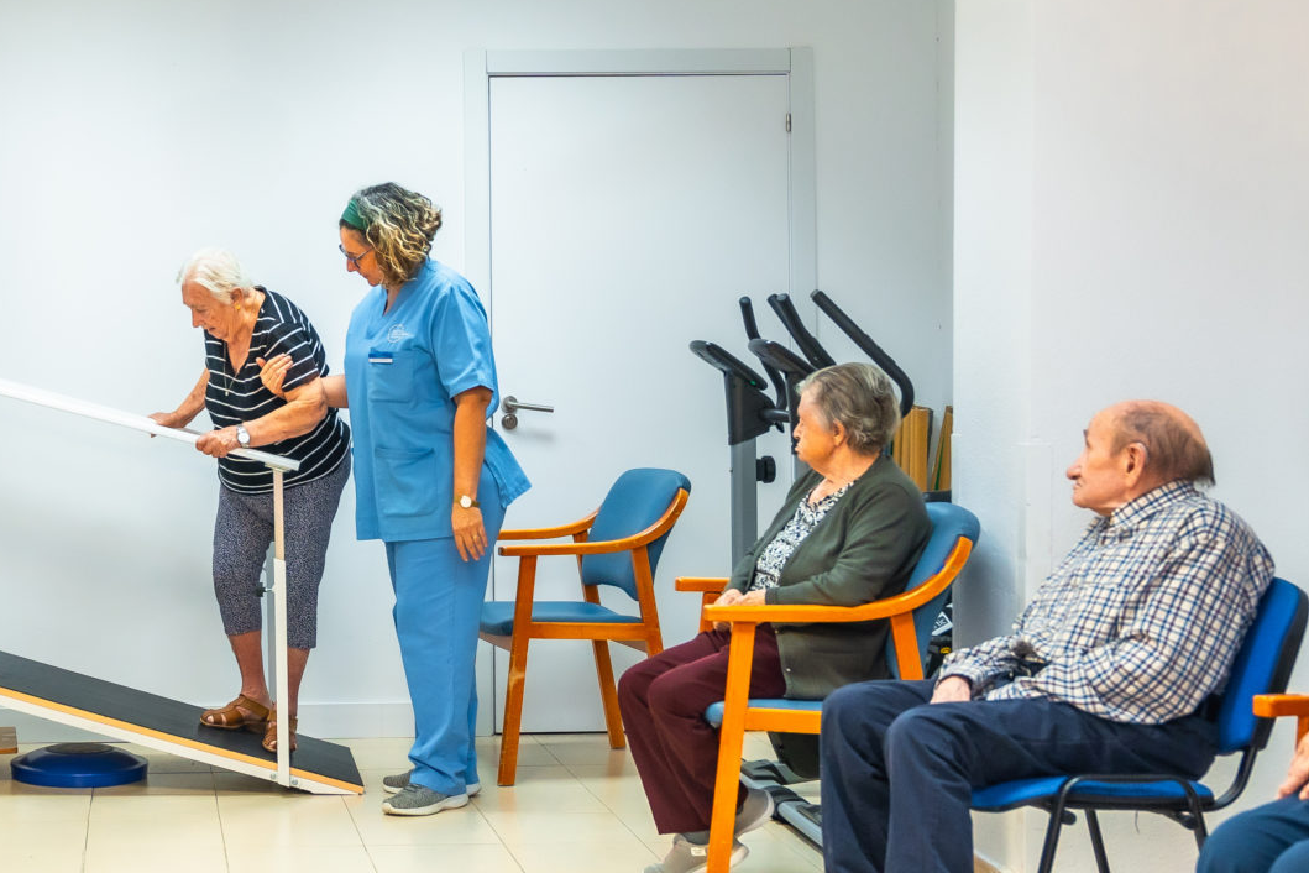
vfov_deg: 23.2
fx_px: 2109
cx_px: 438
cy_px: 613
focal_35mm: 58
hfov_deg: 34.2
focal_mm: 24
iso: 800
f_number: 2.8
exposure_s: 1/160
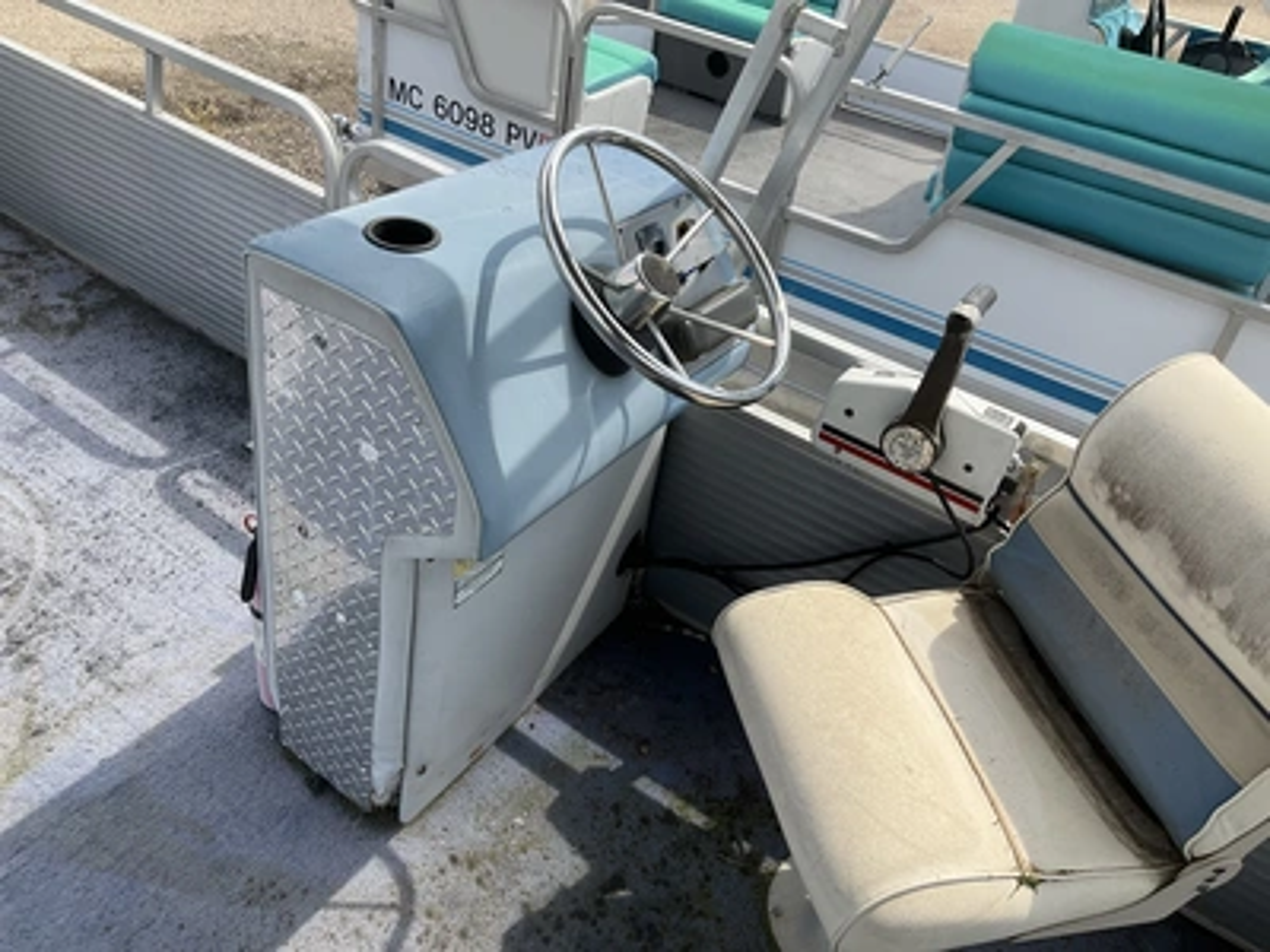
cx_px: 635
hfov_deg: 61.7
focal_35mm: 29
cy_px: 476
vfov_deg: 48.2
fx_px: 1064
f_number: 1.8
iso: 25
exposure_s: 1/929
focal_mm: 3
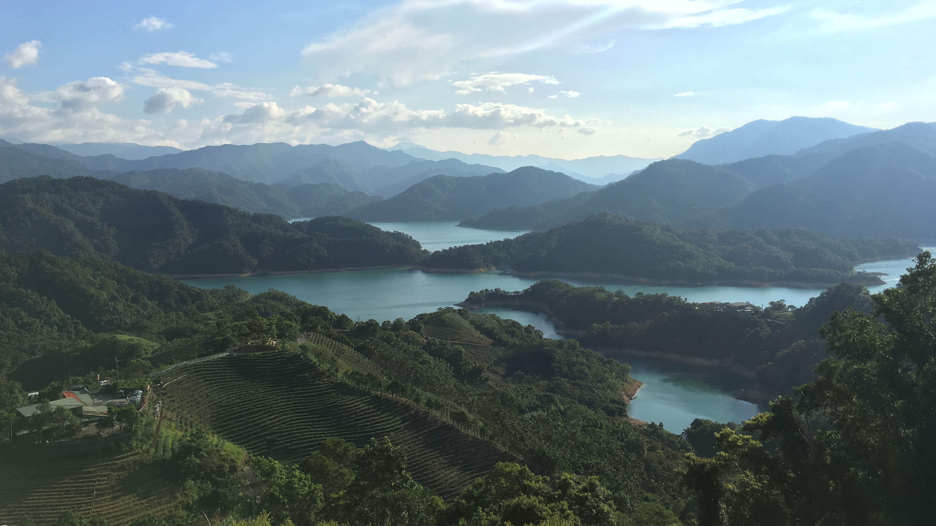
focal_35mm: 32
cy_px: 203
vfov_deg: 36.5
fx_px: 794
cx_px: 470
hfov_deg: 61.0
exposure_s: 1/1399
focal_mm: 4.15
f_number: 2.2
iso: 25
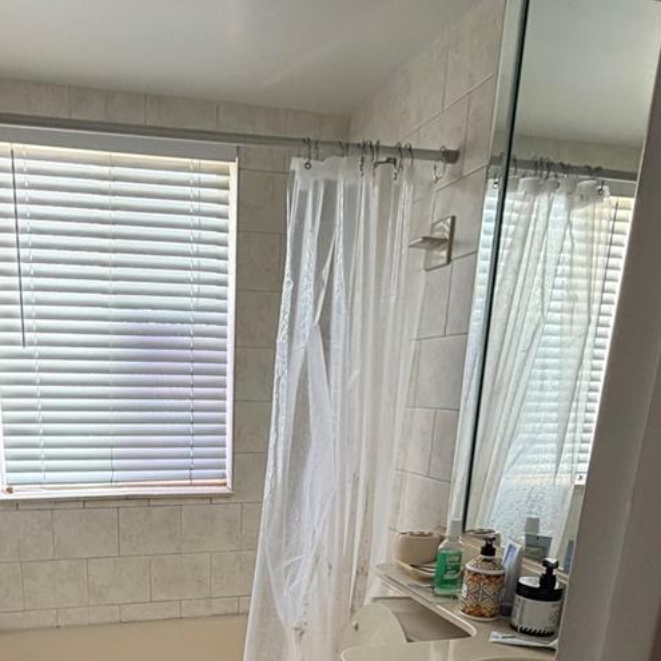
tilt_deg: -14.5
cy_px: 565
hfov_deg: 52.8
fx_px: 648
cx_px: 208
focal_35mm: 30
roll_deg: -0.7
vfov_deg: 49.5
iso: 250
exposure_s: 1/120
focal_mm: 2.22
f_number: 2.2
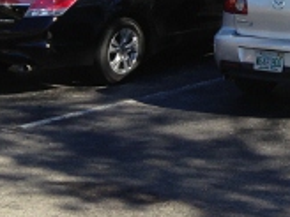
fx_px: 1081
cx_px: 419
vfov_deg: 10.7
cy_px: -191
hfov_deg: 14.4
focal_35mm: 129
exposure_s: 1/616
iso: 50
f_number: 2.4
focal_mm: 4.13
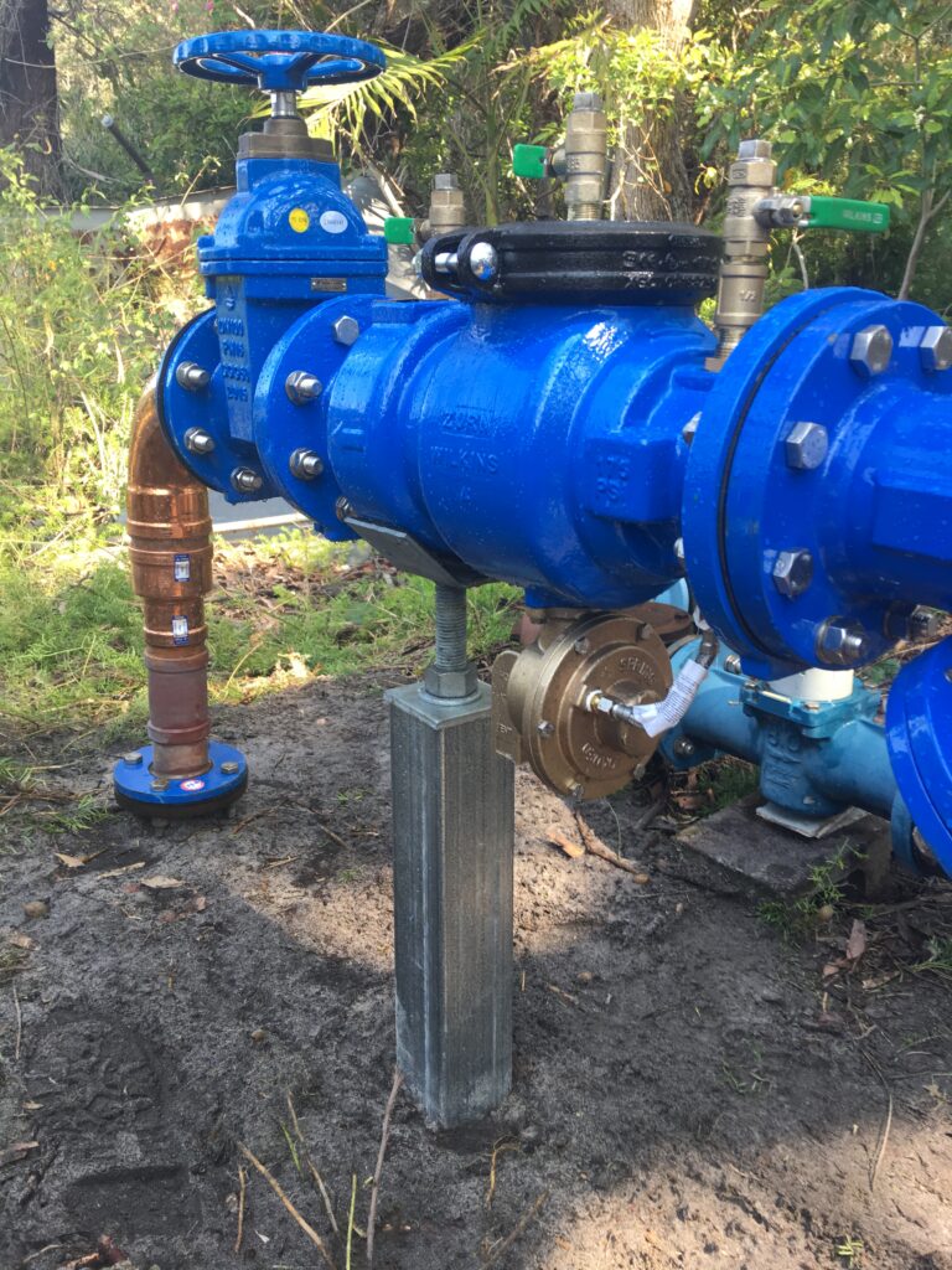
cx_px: 476
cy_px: 635
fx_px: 1063
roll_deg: +0.7
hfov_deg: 48.2
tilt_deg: -14.9
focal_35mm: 29
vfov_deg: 61.7
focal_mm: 4.15
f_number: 2.2
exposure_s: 1/100
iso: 40
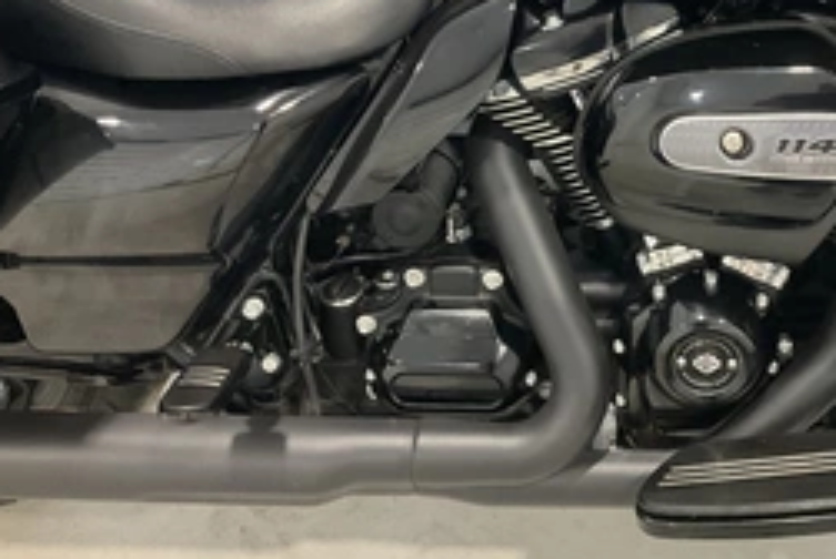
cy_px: 160
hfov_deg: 39.7
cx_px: 649
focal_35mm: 48
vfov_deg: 27.9
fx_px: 1116
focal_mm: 3
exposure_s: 1/60
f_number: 1.8
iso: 250
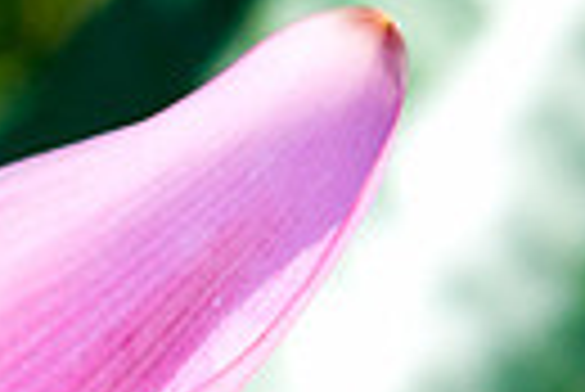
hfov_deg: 2.9
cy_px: 315
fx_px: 11391
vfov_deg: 2.0
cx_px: -688
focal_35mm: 700
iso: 400
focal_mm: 105
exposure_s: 1/100
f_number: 11
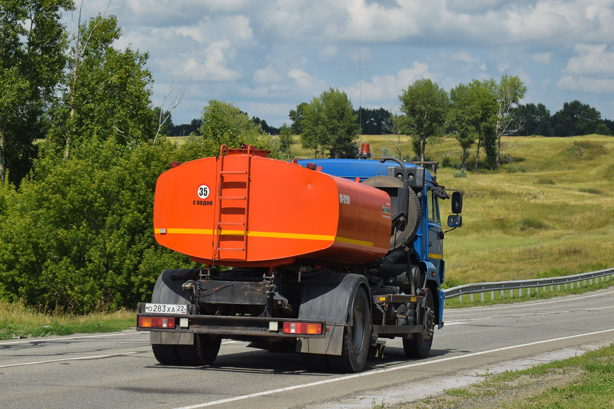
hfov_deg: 26.0
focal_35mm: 78
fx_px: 1330
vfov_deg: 17.5
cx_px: 307
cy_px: 204
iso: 100
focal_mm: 52
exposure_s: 1/800
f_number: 6.3
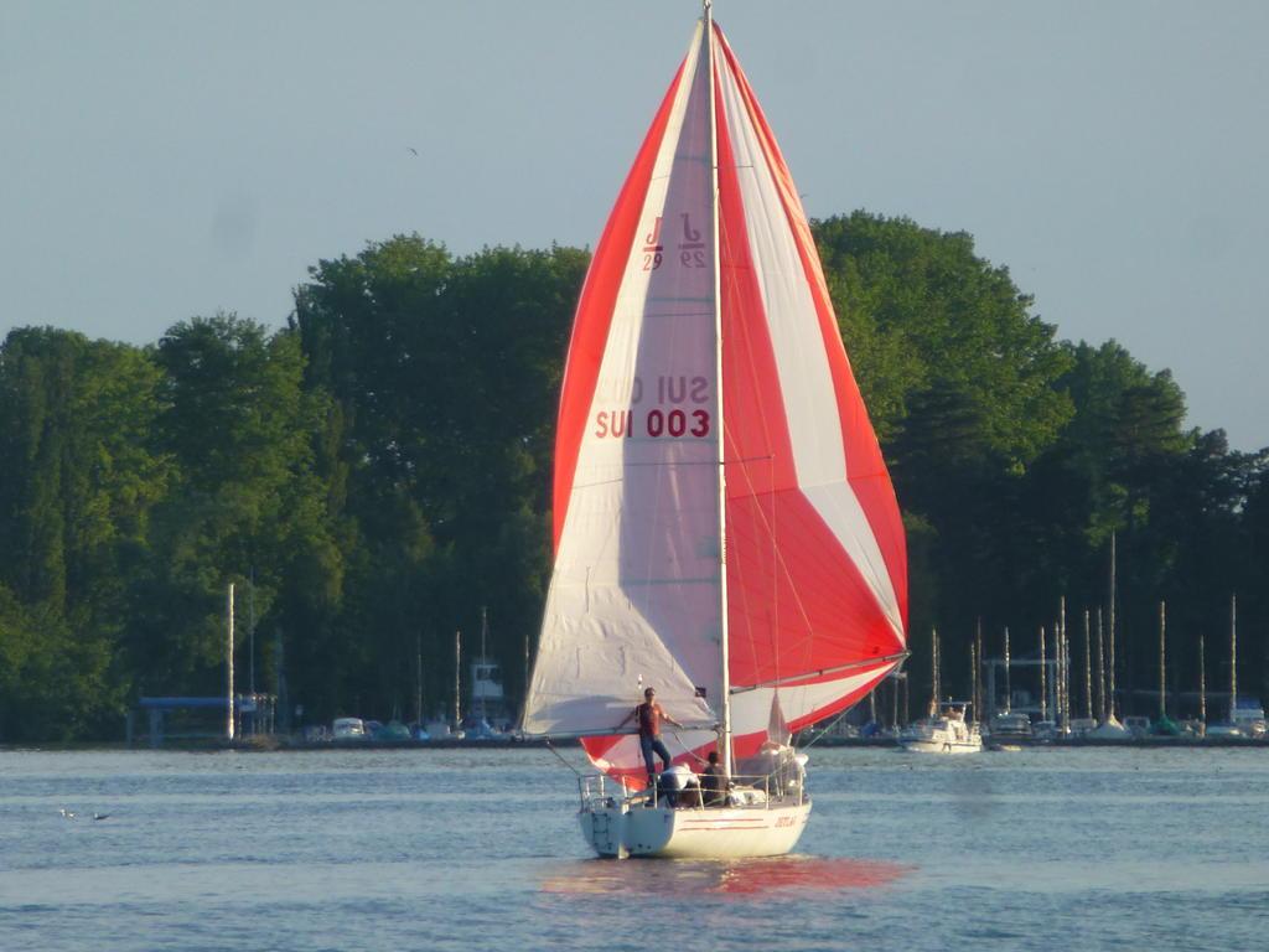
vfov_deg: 3.0
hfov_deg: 4.0
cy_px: 476
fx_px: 18036
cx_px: 634
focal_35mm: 492
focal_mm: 68.8
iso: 100
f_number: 5.9
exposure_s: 1/200
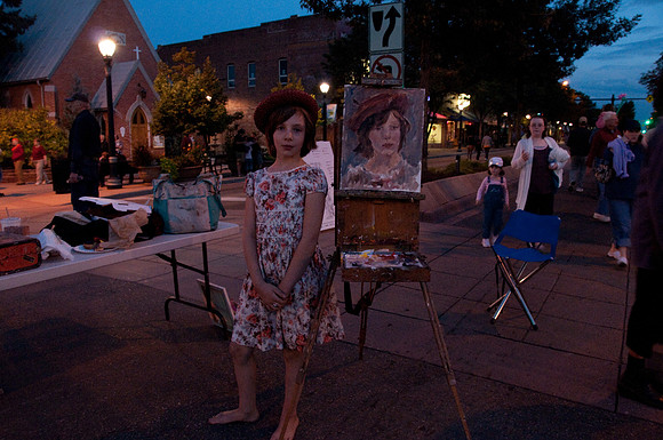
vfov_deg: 47.8
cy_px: 220
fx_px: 497
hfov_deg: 67.5
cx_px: 332
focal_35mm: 27
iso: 2000
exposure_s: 1/15
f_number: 6.3
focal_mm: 18
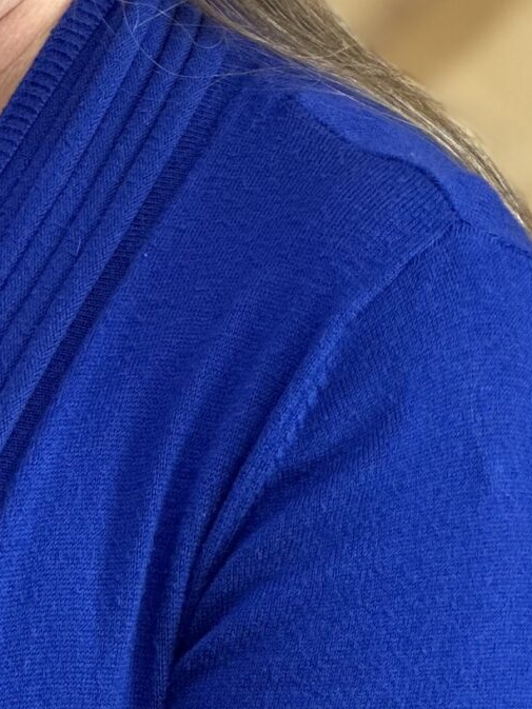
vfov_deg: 6.7
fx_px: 6002
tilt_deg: -6.1
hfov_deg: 5.0
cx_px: -232
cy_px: -236
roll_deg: -0.1
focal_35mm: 293
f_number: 2.8
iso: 125
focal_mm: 9
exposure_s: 1/40
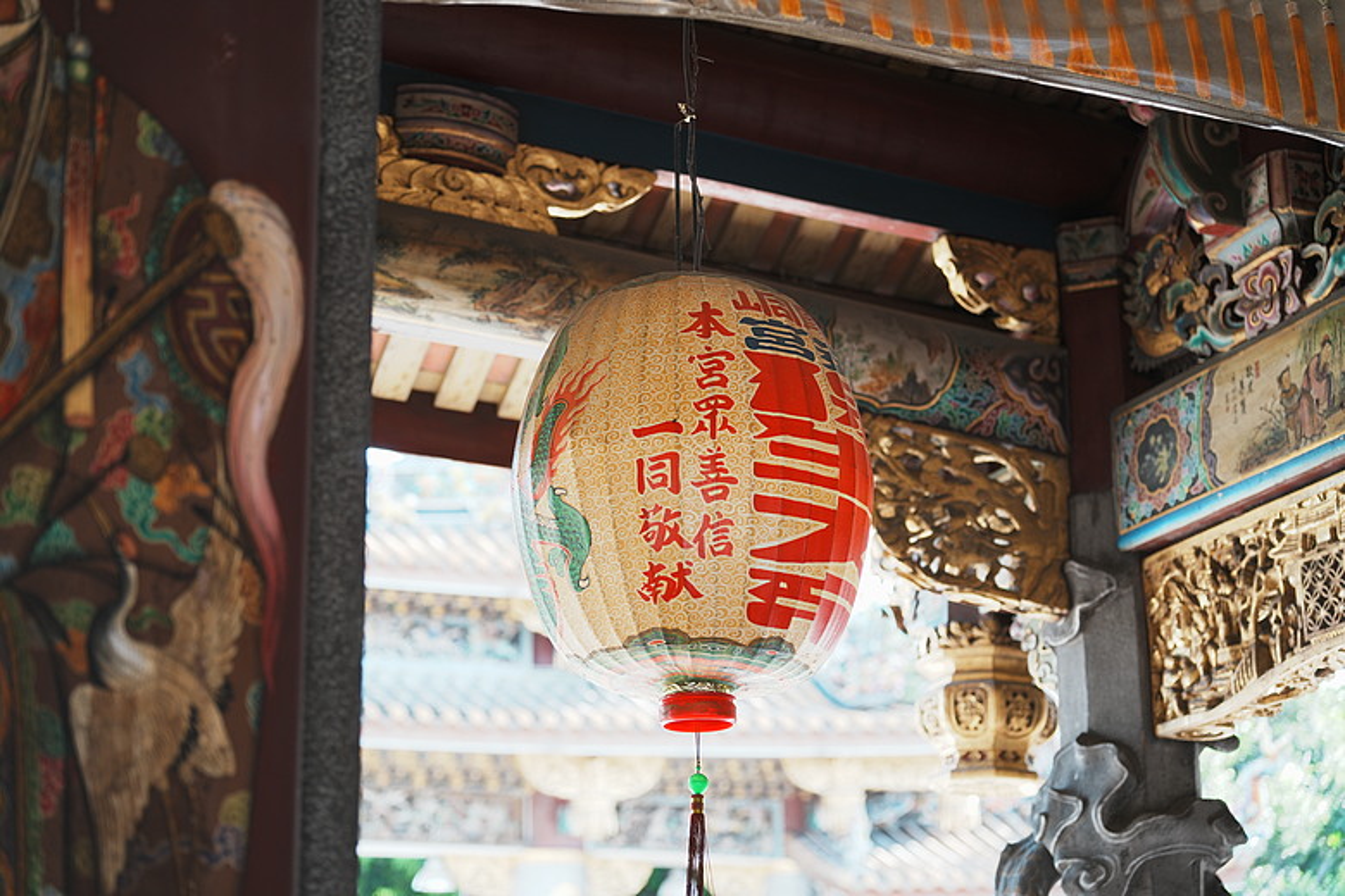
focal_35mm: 66
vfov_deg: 20.6
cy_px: 448
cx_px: 672
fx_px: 2466
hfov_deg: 30.5
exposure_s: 1/200
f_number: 2.8
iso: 250
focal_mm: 66
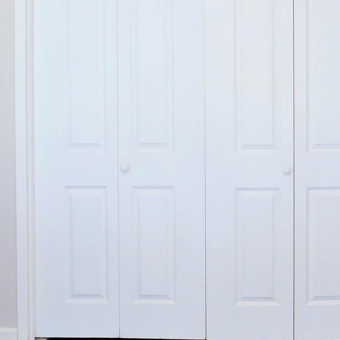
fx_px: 611
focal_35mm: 55
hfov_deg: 30.5
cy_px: 116
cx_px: 260
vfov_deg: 30.9
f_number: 3
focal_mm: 4
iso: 200
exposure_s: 1/30
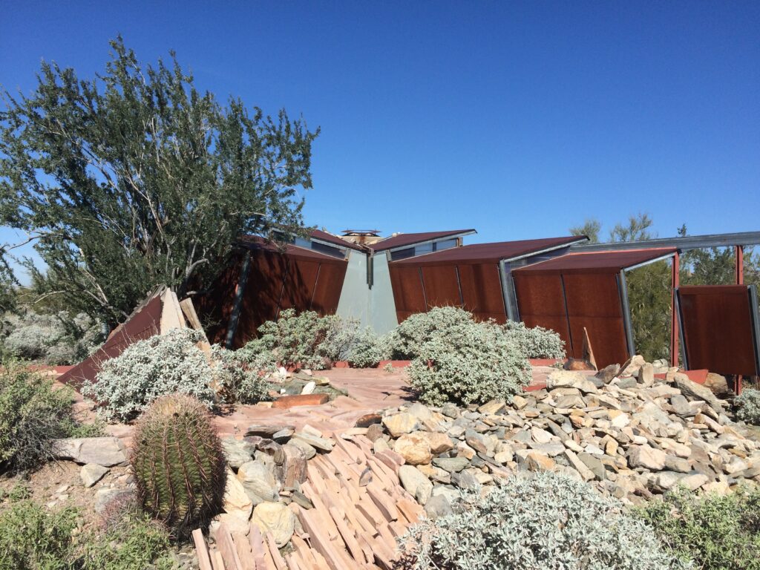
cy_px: 285
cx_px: 380
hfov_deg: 61.7
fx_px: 637
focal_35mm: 29
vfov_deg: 48.2
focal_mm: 4.15
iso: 32
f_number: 2.2
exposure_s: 1/3165
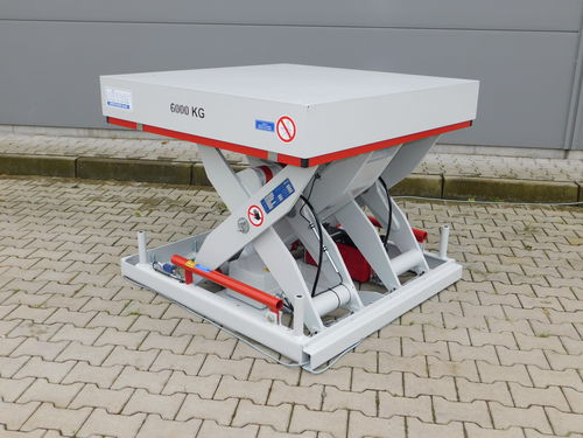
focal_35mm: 36
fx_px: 606
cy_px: 219
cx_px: 292
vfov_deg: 39.7
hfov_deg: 51.4
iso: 125
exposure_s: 1/320
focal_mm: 6.3
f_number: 3.5
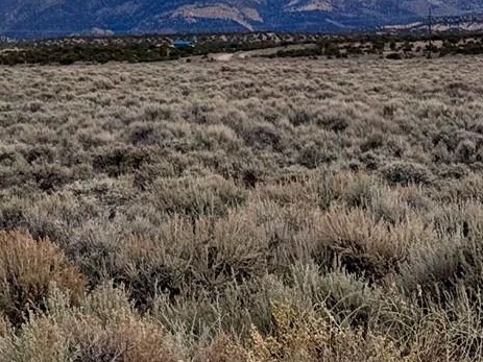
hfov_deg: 11.2
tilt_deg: +1.7
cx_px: -343
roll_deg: +0.0
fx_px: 2316
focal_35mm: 166
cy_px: 15
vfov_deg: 8.9
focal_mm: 6.76
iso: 64
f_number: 1.78
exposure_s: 1/7937
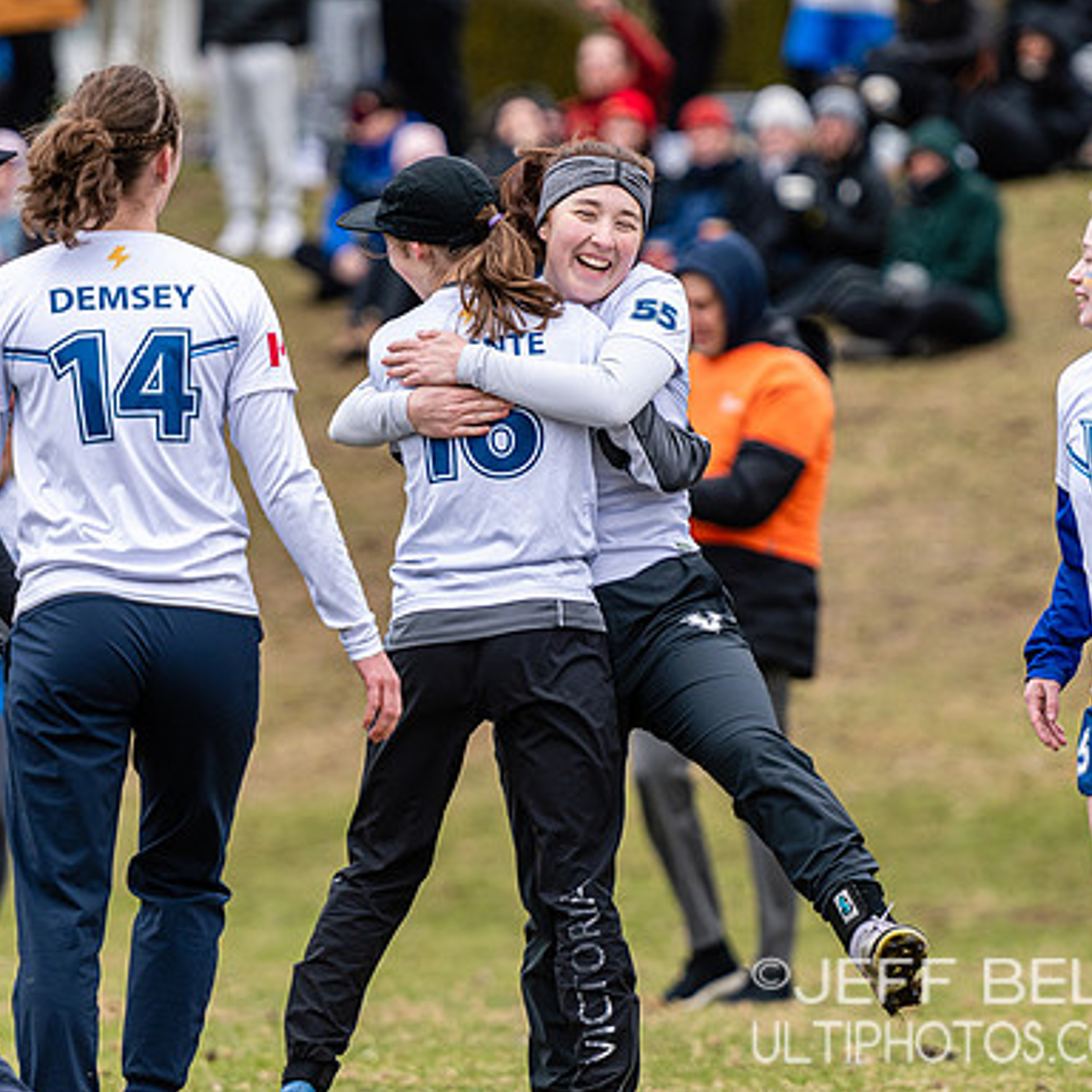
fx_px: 14704
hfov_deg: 4.3
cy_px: 478
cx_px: 619
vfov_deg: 4.3
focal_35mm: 412
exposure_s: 1/1000
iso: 250
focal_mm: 190
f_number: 3.2
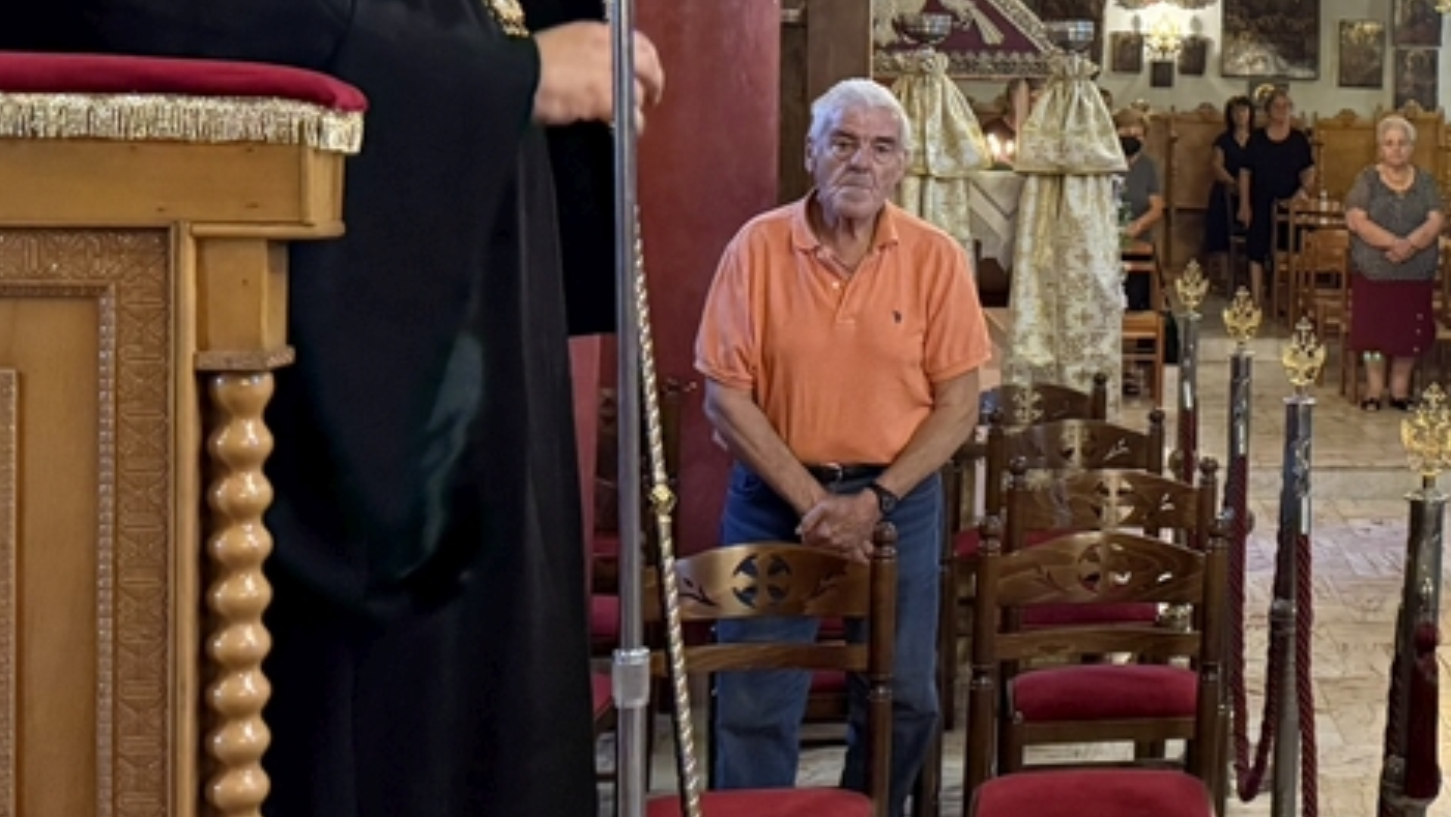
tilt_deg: +1.8
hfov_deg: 33.4
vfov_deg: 21.3
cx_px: 1513
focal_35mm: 56
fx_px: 2155
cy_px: 214
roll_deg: -2.8
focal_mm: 6.76
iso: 800
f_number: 1.78
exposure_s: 1/50
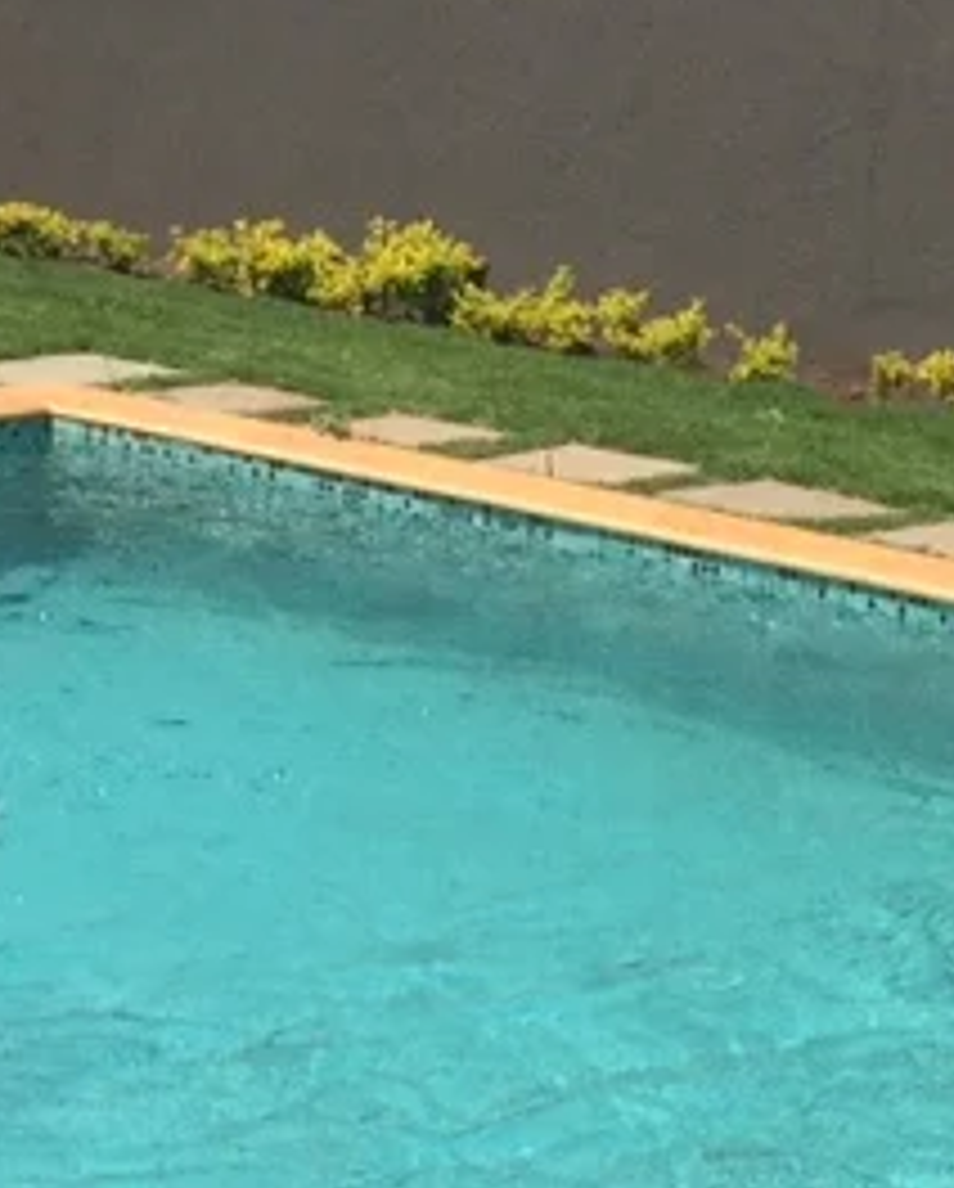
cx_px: 274
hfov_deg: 11.3
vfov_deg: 14.0
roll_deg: -2.4
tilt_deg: -10.4
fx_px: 4824
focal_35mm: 137
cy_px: 526
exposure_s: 1/2283
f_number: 2.2
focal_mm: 4.15
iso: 32
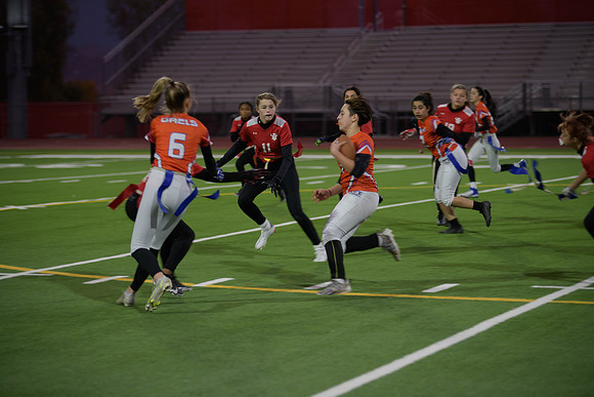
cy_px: 198
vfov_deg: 11.4
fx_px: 1980
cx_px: 297
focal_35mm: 120
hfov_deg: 17.1
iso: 400
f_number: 2.8
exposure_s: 1/200
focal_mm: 120
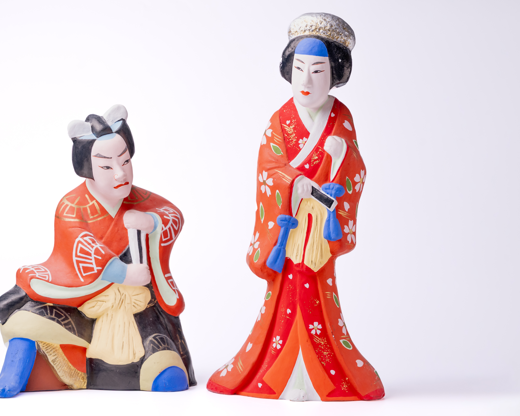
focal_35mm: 152
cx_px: 230
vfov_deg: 10.2
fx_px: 2339
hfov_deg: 12.7
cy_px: 198
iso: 400
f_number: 8
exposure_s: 1/250
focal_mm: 128
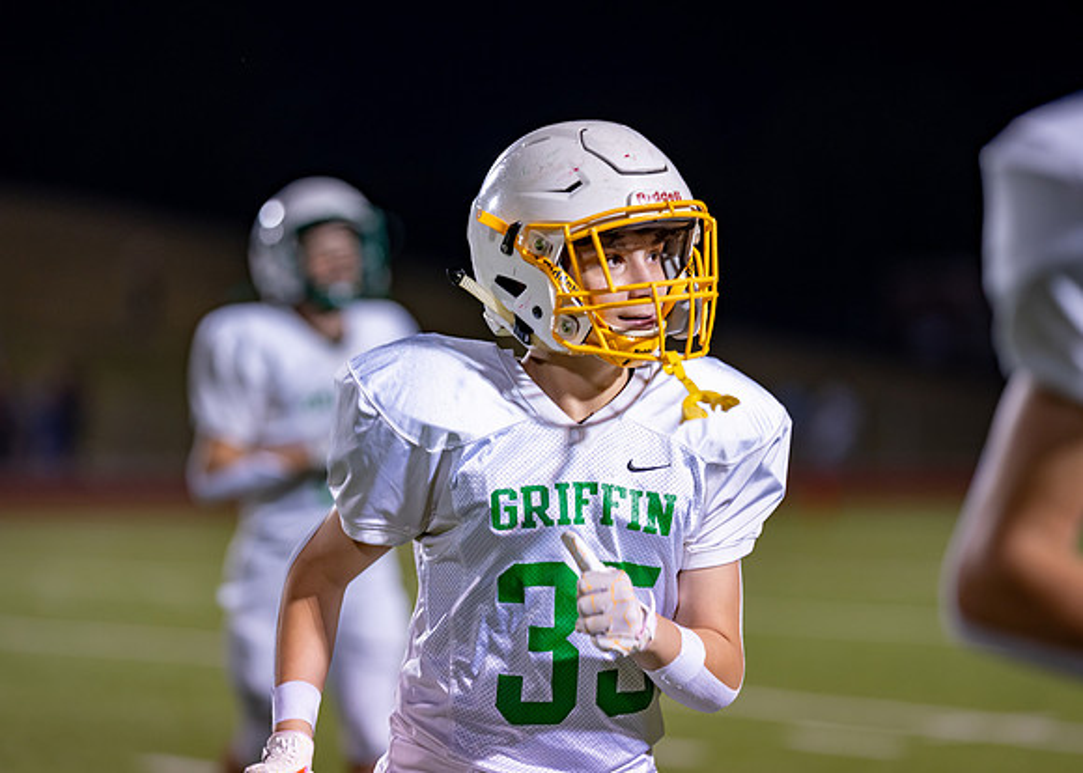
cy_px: 363
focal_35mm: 152
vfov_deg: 9.4
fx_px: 4685
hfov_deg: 13.2
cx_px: 530
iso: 500
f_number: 1.8
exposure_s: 1/500
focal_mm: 135
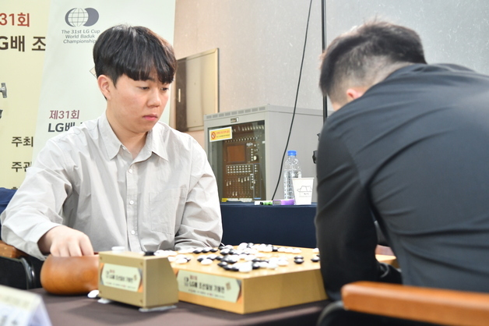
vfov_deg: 29.2
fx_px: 624
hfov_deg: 42.8
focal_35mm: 46
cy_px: 163
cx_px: 244
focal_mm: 31
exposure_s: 1/100
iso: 1000
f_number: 4
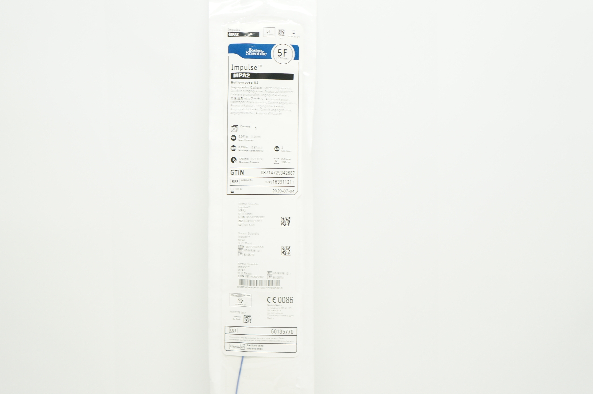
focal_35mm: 46
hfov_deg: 42.7
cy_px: 191
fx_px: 757
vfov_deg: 29.2
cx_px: 264
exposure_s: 1/80
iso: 400
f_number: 5.6
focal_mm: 26
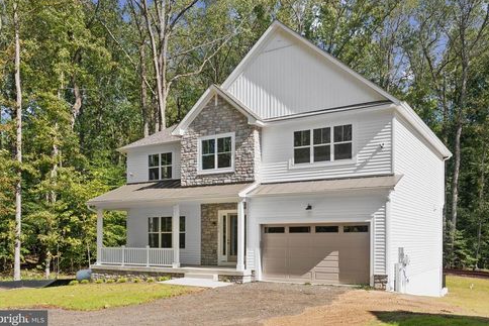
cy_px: 160
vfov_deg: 41.1
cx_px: 246
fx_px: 435
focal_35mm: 32
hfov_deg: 58.7
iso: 400
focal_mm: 31
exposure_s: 1/640
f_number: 8
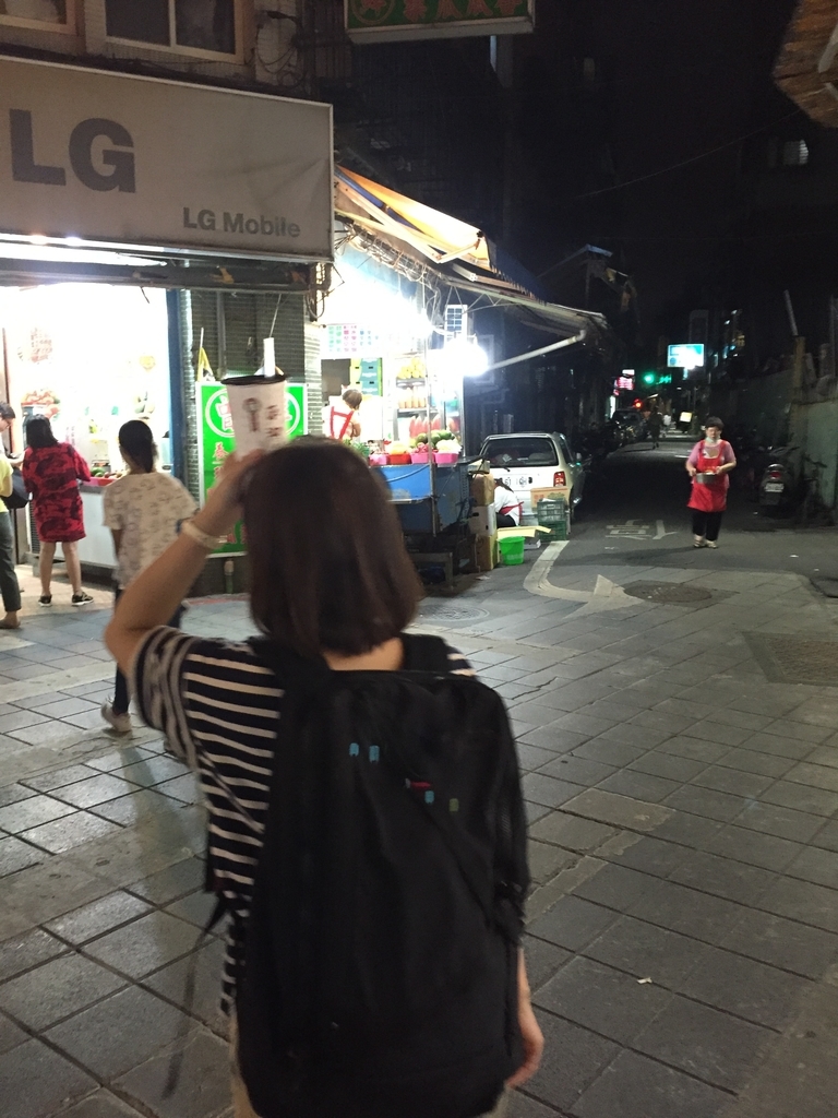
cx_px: 419
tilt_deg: -6.9
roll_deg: +0.5
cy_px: 559
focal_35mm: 29
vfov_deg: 61.7
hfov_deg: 48.2
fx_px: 936
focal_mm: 4.15
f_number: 2.2
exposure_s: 1/20
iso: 250
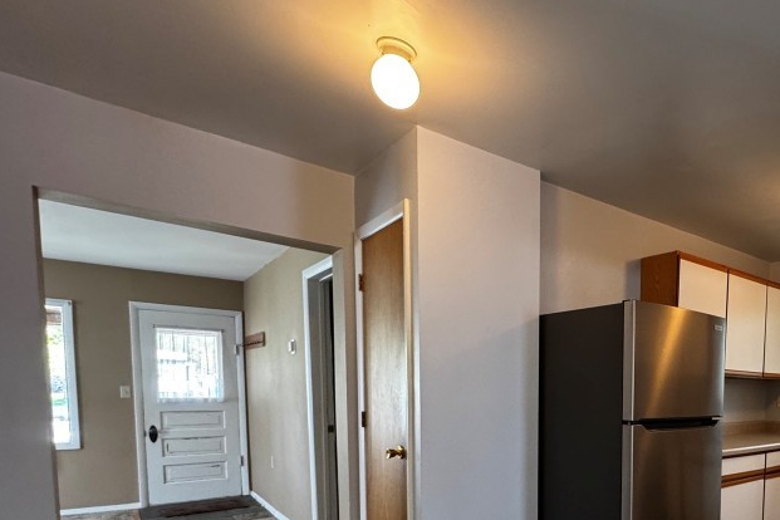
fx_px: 520
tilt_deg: -5.8
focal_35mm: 24
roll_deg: -1.0
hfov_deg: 67.2
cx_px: 619
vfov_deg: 49.4
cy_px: 430
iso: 250
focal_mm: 2.22
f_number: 2.2
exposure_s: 1/60
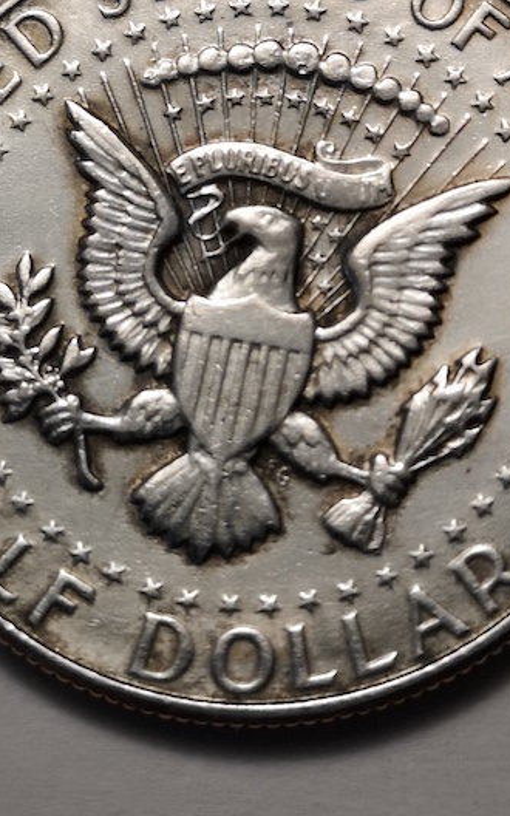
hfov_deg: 14.0
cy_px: 211
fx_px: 2068
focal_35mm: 93
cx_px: 200
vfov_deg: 22.1
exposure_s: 1/50
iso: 80
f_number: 1.8
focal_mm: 5.58
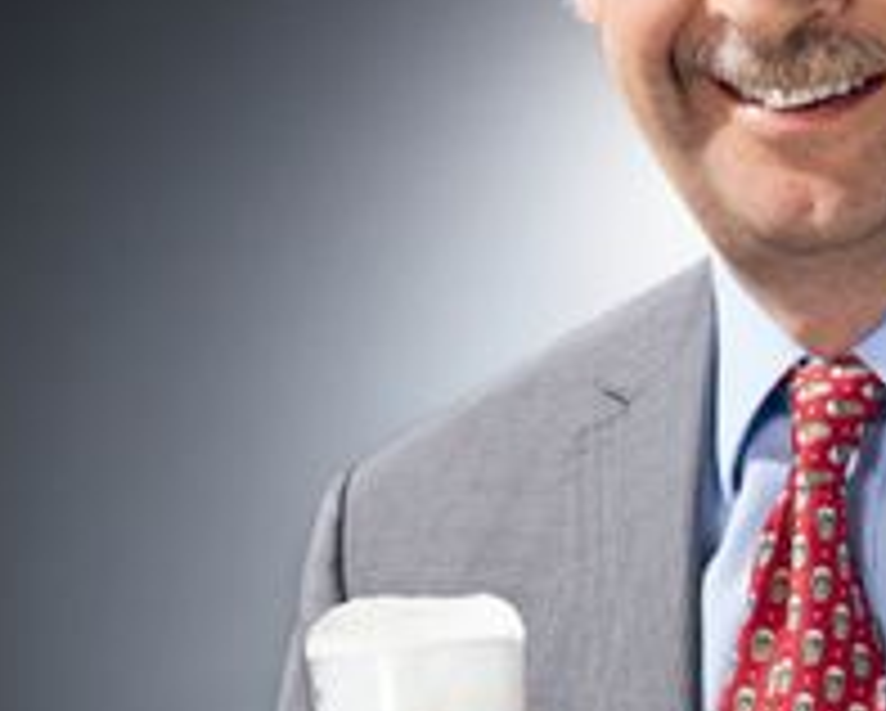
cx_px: 643
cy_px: 526
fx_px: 6720
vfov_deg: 6.0
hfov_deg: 7.5
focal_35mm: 256
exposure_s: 1/160
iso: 64
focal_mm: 105
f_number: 7.1
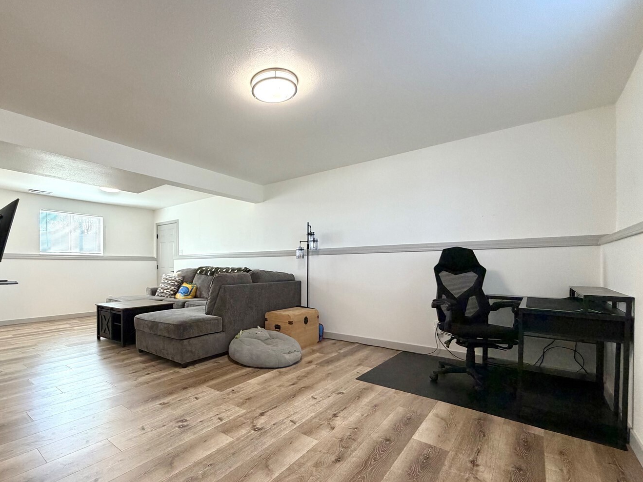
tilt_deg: +1.0
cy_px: 265
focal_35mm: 17
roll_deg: +0.6
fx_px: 316
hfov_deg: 89.9
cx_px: 257
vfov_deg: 74.5
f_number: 2.2
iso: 320
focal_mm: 2.22
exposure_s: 1/120
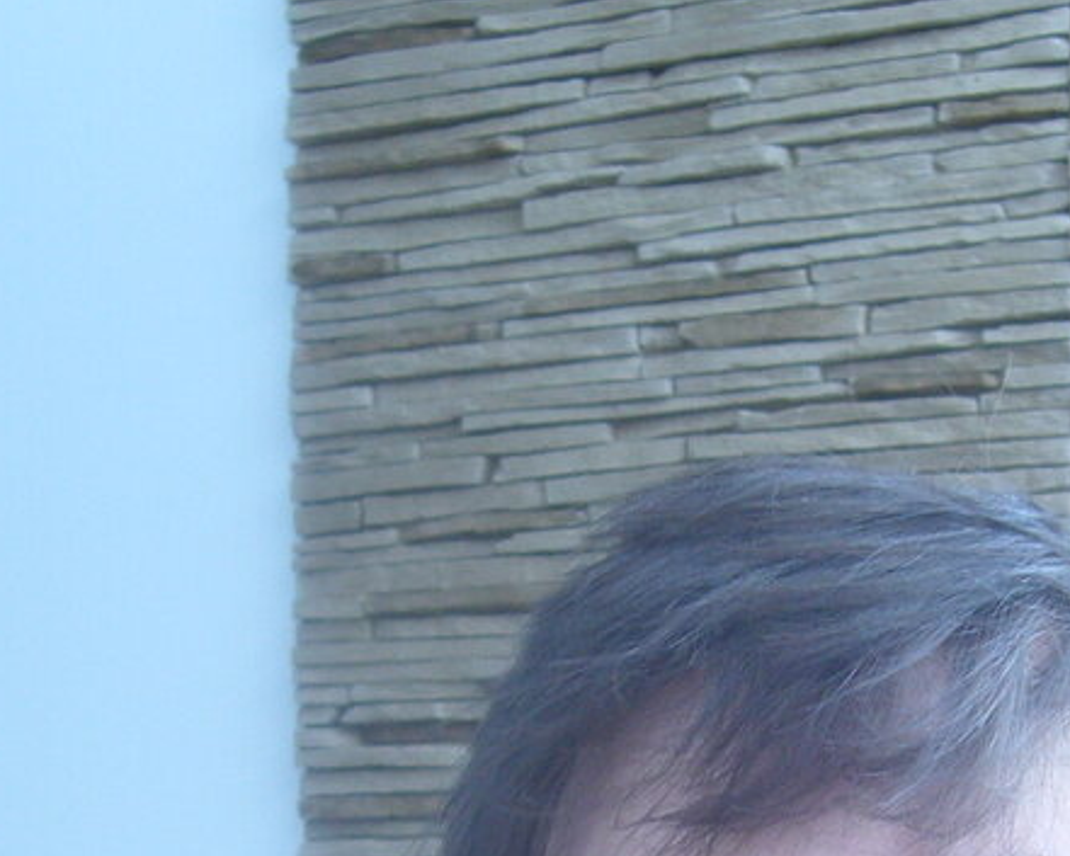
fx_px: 2946
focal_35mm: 93
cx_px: 684
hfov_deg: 20.5
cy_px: 946
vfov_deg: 16.1
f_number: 2.8
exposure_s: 1/15
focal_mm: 5.8
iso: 100
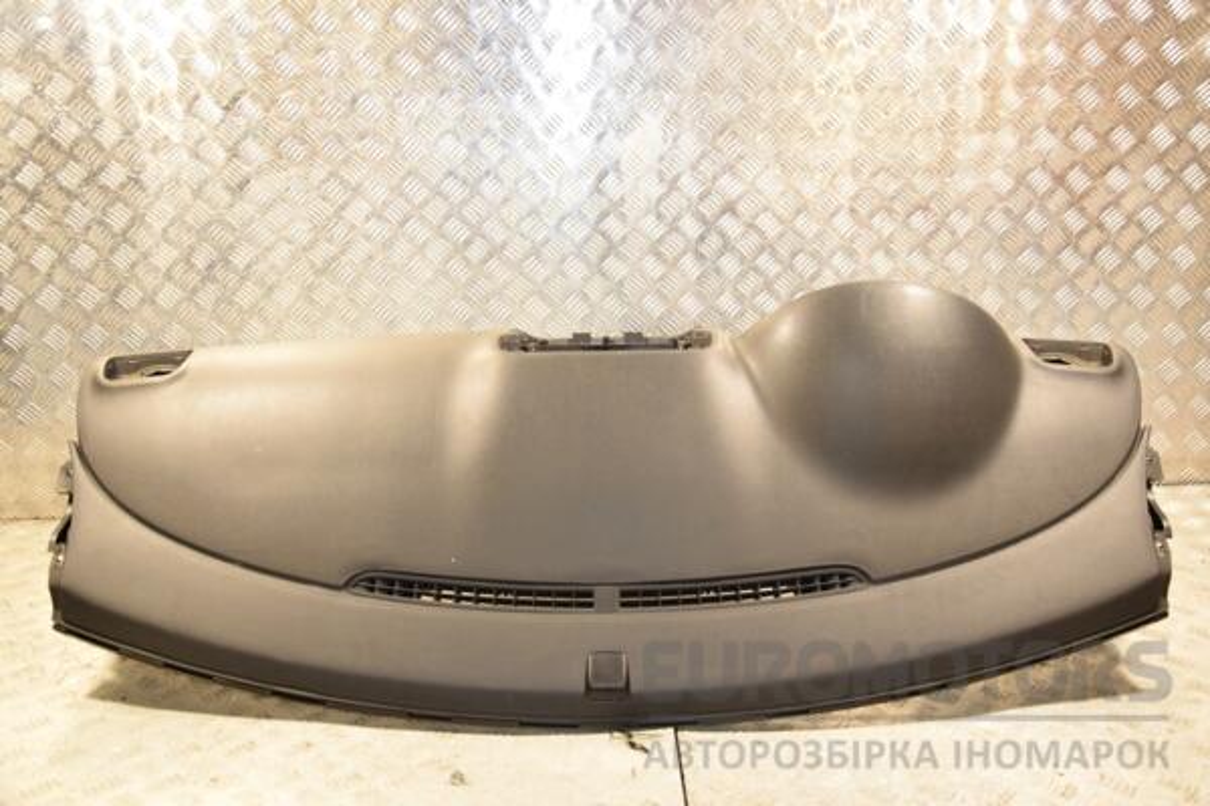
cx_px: 605
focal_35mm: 36
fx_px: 1210
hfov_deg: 53.1
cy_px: 403
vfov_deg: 36.9
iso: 800
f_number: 5
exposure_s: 1/125
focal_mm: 24
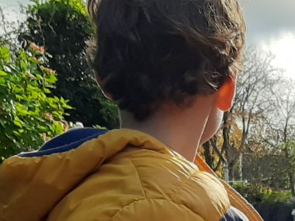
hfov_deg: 18.4
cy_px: 343
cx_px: 362
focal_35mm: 101
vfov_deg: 13.7
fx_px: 860
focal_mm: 3.93
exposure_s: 1/905
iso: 40
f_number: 1.7
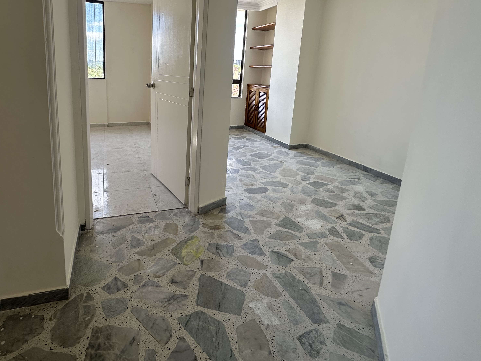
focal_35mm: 19
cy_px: 118
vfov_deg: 66.7
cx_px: 185
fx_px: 264
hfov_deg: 83.3
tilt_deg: -10.4
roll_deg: -3.3
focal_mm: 2.22
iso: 50
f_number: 2.2
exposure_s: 1/110
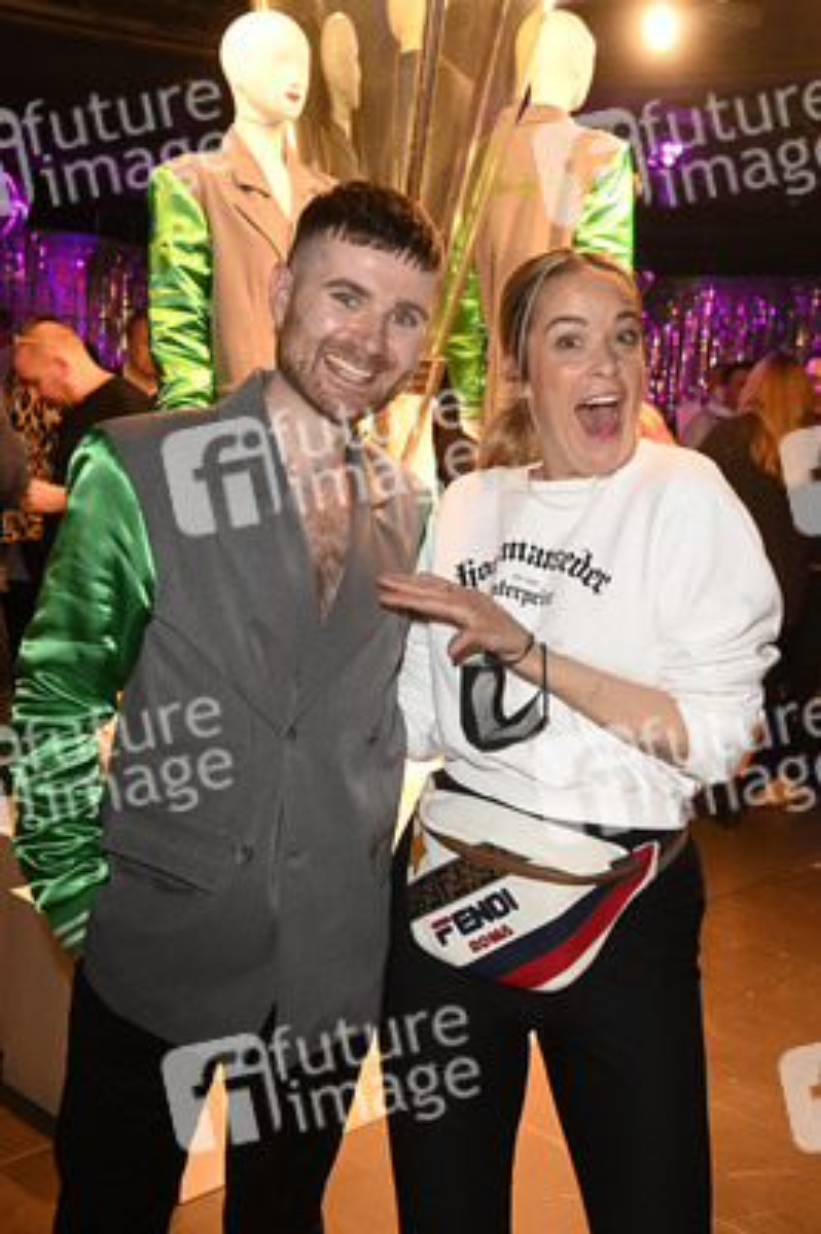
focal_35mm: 42
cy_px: 617
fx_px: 1439
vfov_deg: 46.4
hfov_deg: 31.8
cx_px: 410
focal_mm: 42
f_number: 5.6
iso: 2000
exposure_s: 1/60
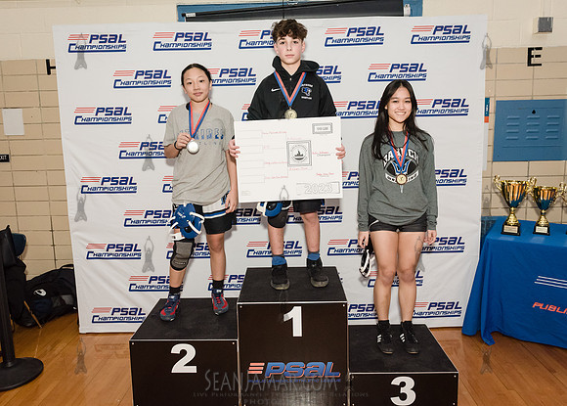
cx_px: 282
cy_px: 186
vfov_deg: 49.4
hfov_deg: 65.5
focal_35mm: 27
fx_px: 440
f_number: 4.5
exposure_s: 1/200
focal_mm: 24
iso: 4000
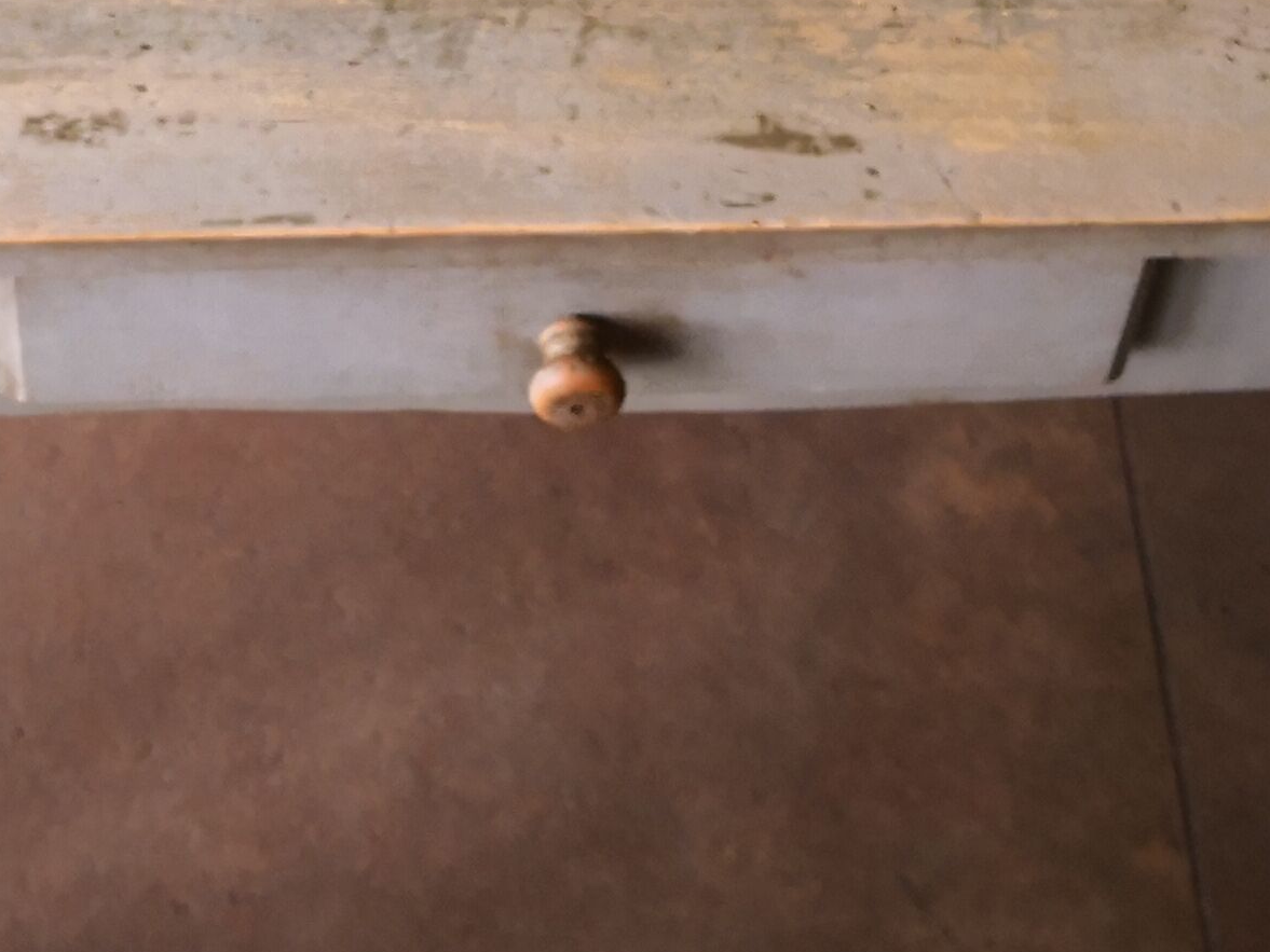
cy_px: -446
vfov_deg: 15.1
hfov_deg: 21.4
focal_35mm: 91
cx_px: 357
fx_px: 3339
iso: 100
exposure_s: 1/50
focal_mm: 3.95
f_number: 1.6
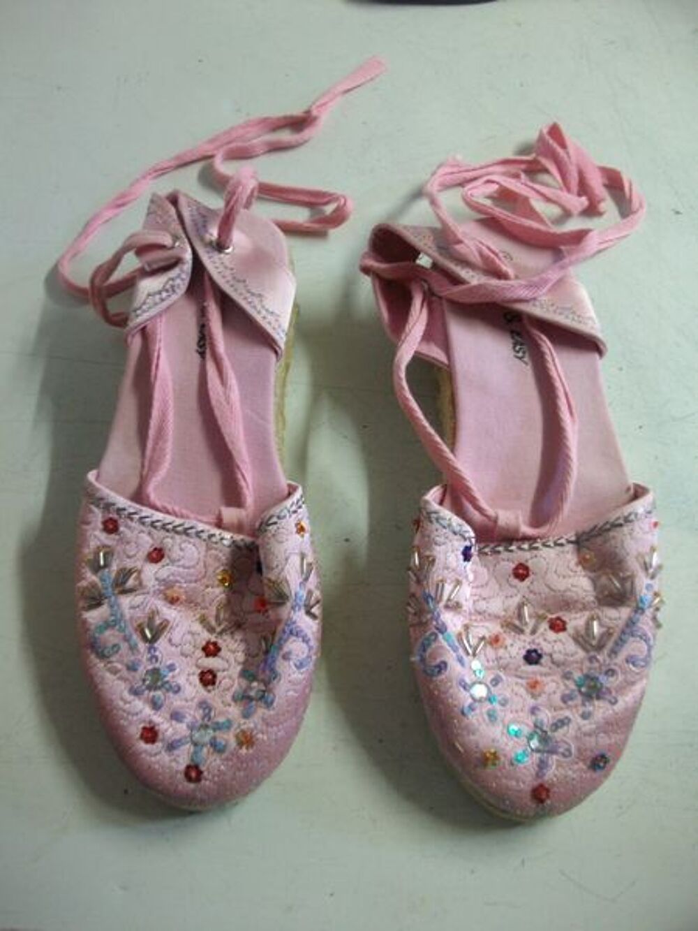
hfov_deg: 44.2
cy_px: 466
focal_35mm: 32
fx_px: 860
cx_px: 349
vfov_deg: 56.8
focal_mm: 5.7
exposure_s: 1/9
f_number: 2.9
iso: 200
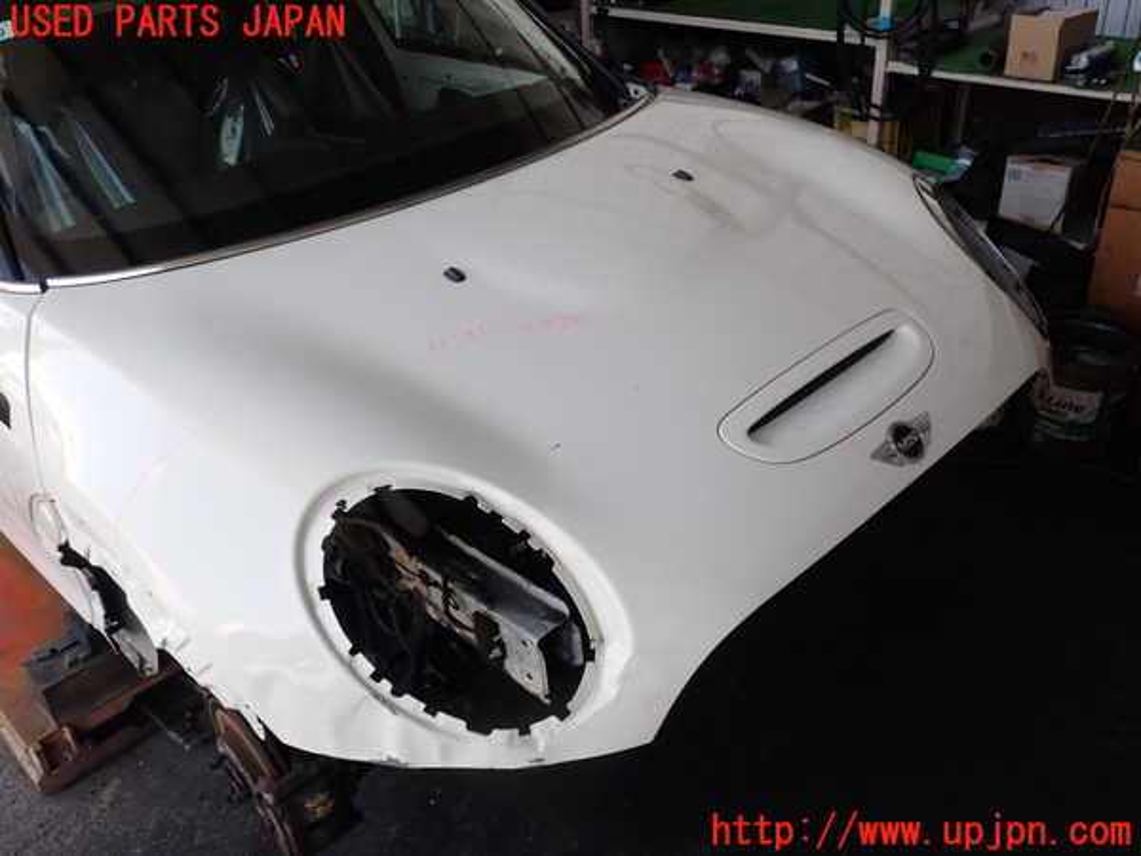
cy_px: 428
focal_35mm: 30
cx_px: 570
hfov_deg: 60.0
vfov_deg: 46.8
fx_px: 989
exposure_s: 1/125
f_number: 3.2
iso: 100
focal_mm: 5.4
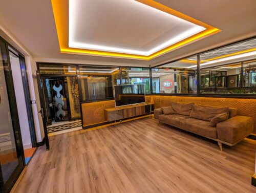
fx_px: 96
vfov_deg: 90.1
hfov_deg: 106.1
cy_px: 96
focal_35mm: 13
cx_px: 128
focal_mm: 1.95
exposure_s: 1/90.1
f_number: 2.2
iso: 335
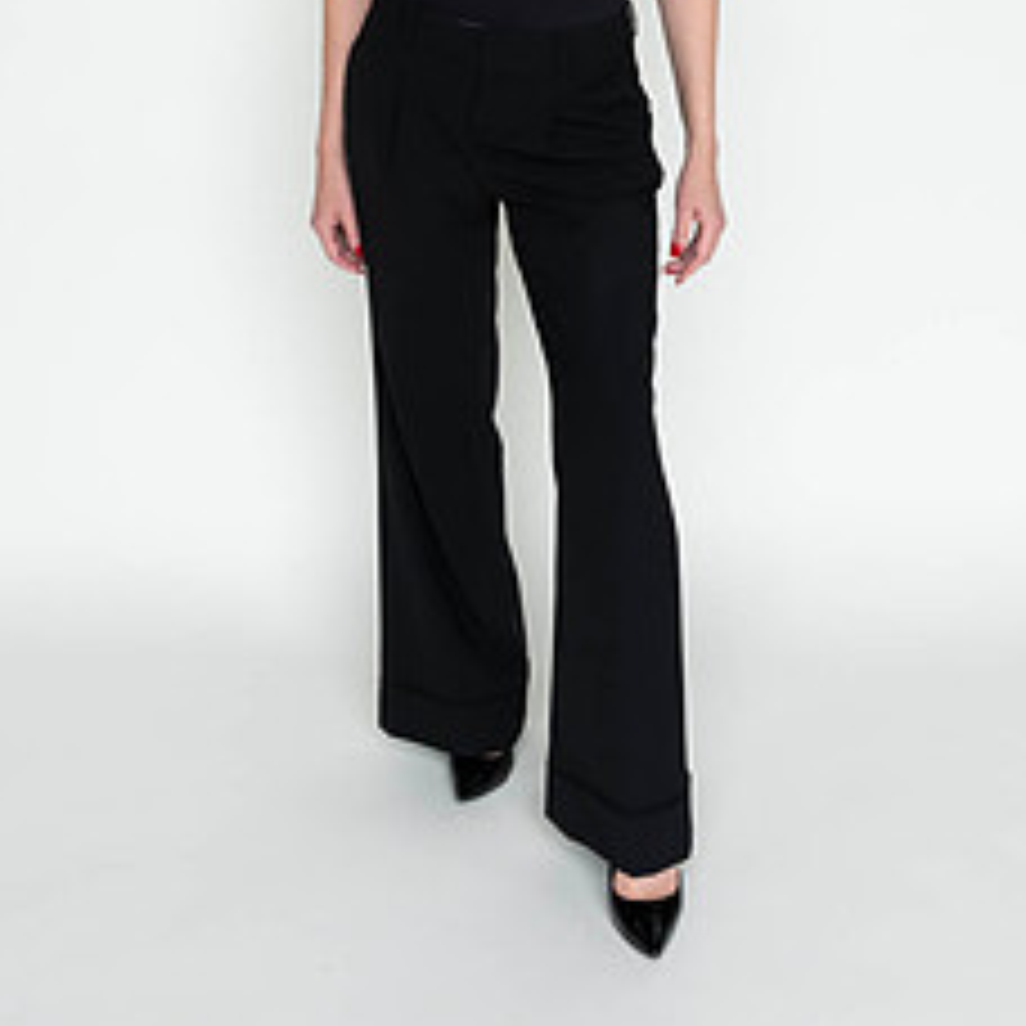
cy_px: 153
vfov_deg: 31.6
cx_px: 522
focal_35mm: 52
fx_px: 1744
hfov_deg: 32.8
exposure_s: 1/125
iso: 640
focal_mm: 31
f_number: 6.3
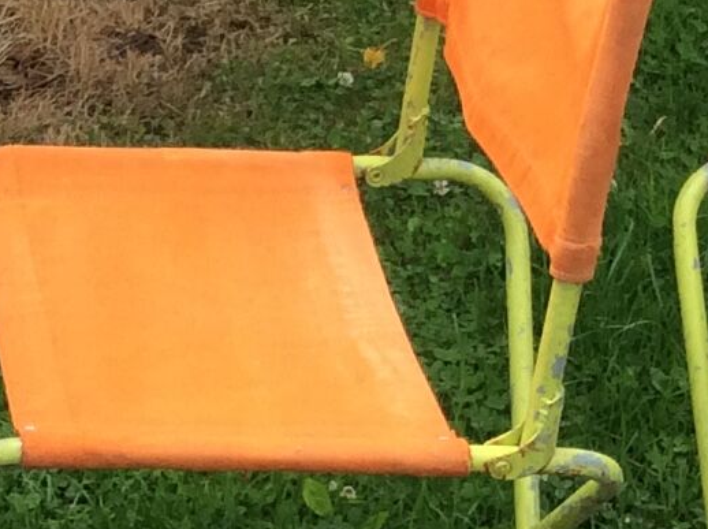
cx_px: -123
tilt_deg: -29.8
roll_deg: +1.0
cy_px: 312
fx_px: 3268
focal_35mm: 160
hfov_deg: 12.1
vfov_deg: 9.3
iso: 32
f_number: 2.4
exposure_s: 1/629
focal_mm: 3.3
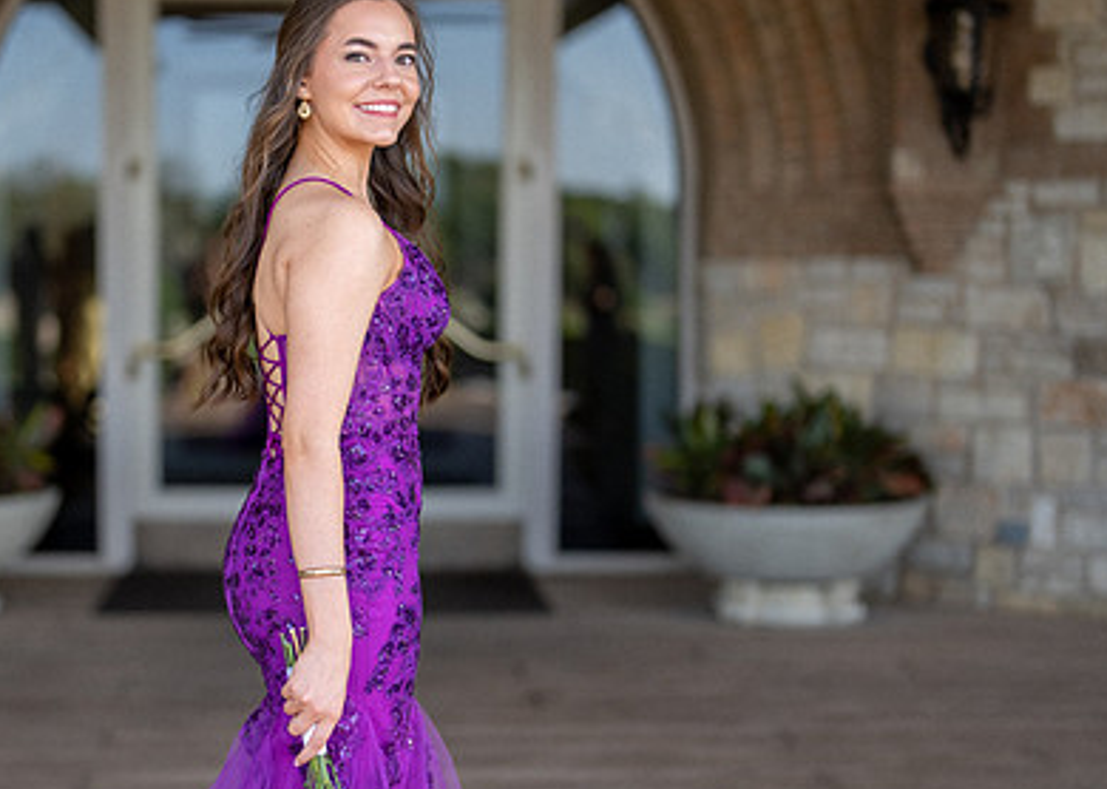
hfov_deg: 24.7
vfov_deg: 17.8
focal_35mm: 80
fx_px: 2513
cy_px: 440
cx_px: 335
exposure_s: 1/2000
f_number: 1.2
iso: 160
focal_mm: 50
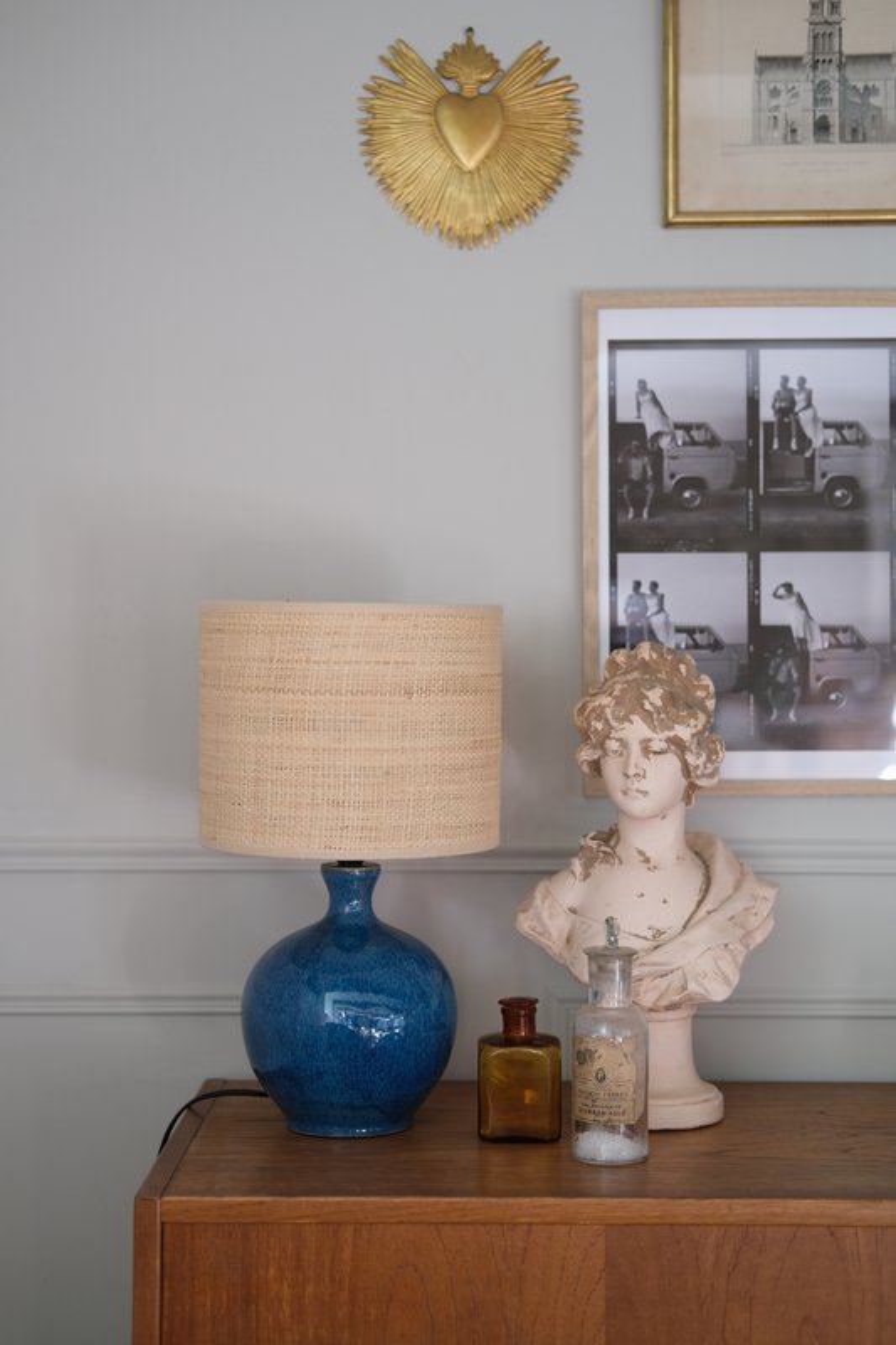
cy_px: 672
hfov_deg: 25.5
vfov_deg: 37.5
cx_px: 448
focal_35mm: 53
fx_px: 1979
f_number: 2.2
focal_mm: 35
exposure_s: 1/52
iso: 400
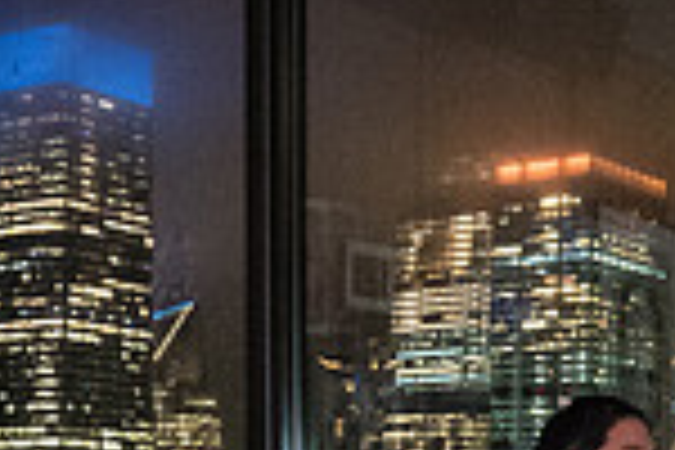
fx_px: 1969
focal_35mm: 105
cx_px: 279
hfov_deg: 19.4
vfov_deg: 11.9
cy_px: 842
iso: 12800
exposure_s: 1/320
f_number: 3.5
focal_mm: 24
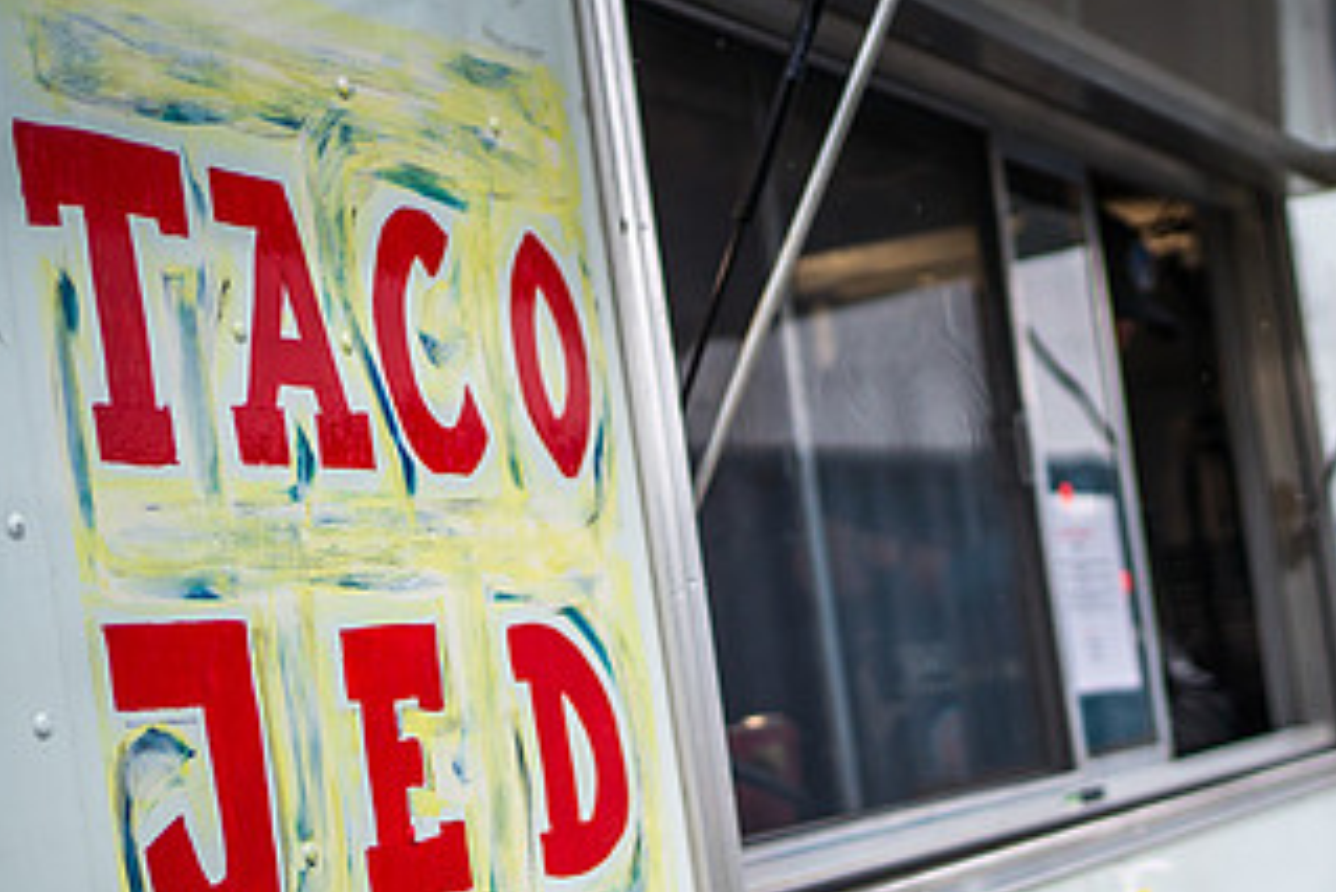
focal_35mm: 67
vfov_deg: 20.2
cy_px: 640
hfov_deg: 29.8
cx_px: 932
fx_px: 2487
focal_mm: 35
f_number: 1.8
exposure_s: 1/2000
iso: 800
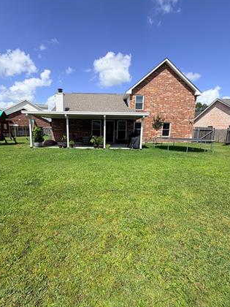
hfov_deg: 78.0
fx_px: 142
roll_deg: -1.1
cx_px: 109
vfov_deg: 94.5
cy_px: 154
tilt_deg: -9.7
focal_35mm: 16
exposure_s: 1/928
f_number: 2.2
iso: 20
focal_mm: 2.22
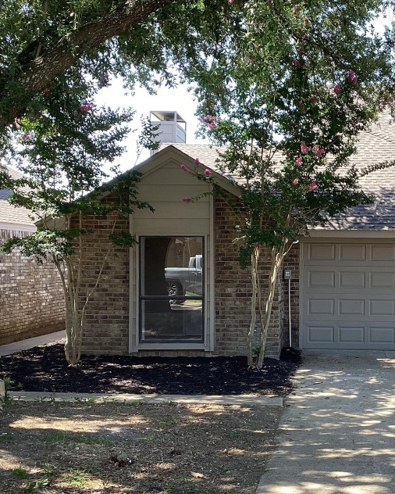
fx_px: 716
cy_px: 274
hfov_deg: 30.1
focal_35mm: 49
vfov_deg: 38.0
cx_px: 319
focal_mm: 3.3
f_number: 2.4
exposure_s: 1/213
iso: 25
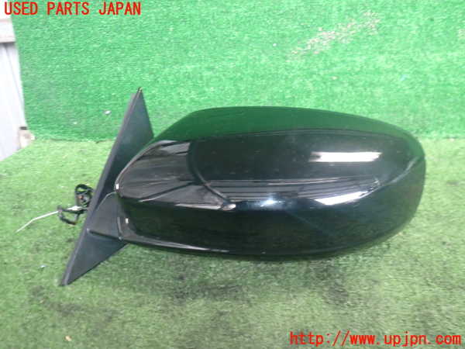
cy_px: 174
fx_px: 403
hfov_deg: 60.0
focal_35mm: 30
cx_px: 232
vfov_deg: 46.8
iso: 640
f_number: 2.3
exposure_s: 1/30
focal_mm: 5.4
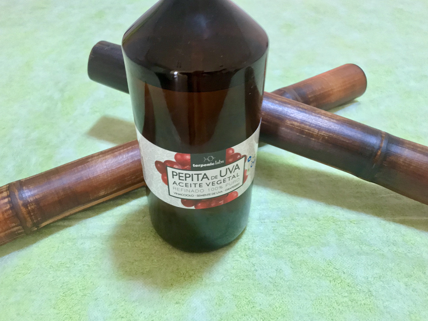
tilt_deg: -43.1
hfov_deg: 61.7
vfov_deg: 48.2
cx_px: 213
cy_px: 163
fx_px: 359
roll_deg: -1.4
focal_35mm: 29
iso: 200
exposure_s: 1/20
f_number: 1.8
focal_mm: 3.99
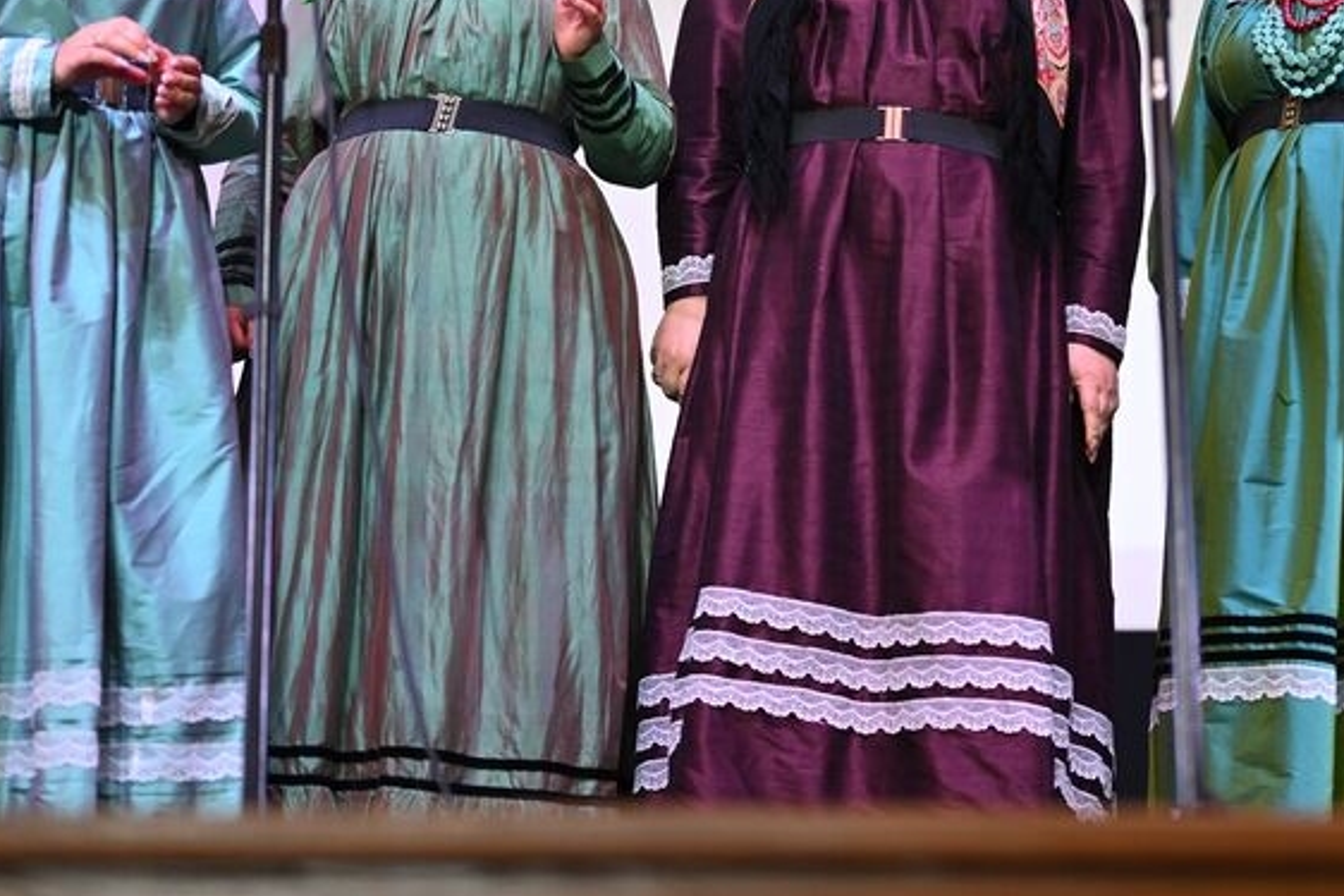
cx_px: 914
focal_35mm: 89
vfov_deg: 15.3
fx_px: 3323
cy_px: 171
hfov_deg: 22.8
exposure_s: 1/320
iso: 640
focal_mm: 50
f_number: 1.8
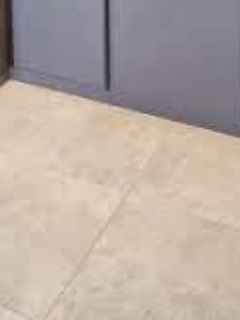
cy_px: -145
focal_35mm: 64
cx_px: 85
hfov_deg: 22.8
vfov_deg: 24.4
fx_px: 592
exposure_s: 1/60
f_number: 2.2
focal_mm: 1.74
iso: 160
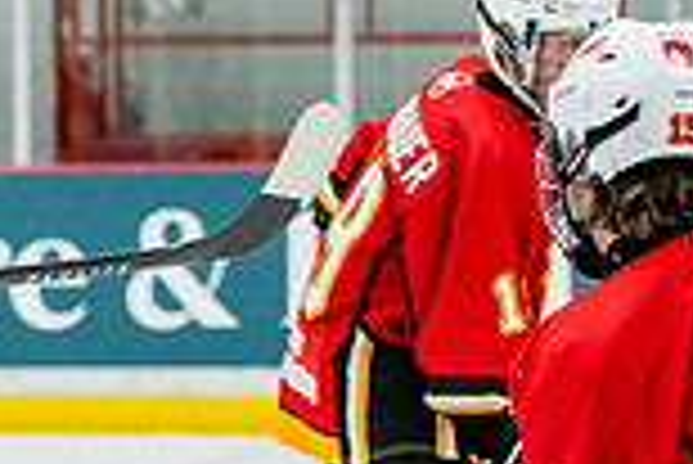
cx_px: -509
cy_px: 790
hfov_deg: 5.5
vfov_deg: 3.7
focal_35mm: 371
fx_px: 7148
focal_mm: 78
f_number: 3.2
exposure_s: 1/640
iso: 2000
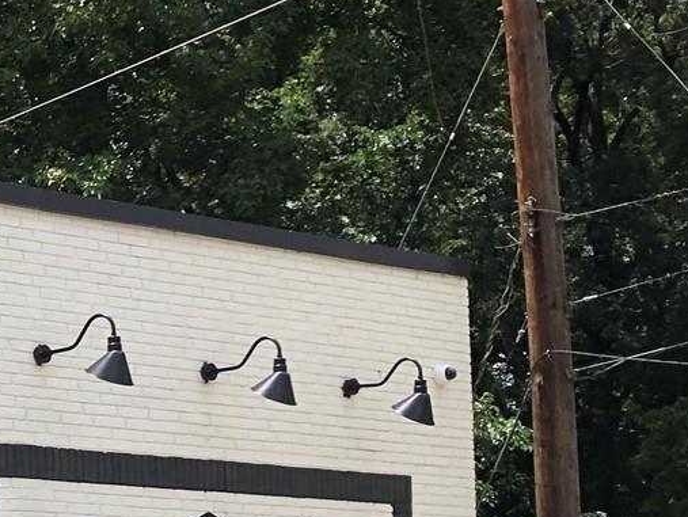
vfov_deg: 13.0
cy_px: 493
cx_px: -487
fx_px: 2247
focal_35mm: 113
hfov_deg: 15.4
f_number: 1.8
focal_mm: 4
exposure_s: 1/2024
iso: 20
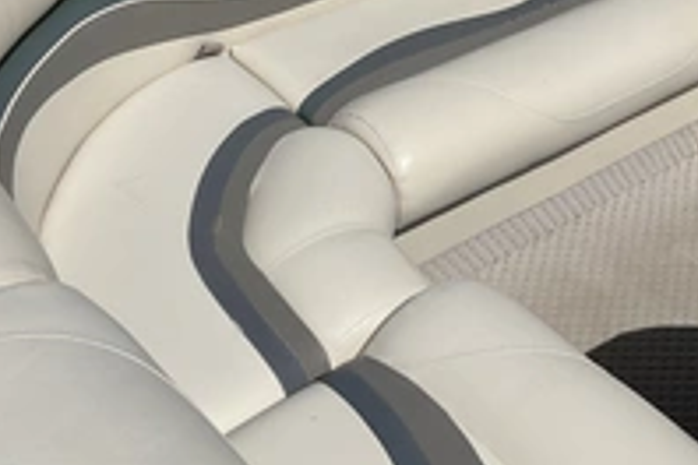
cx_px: 360
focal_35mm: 61
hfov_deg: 32.9
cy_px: 95
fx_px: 1183
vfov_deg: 22.0
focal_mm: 3
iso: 25
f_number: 1.8
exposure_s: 1/7407
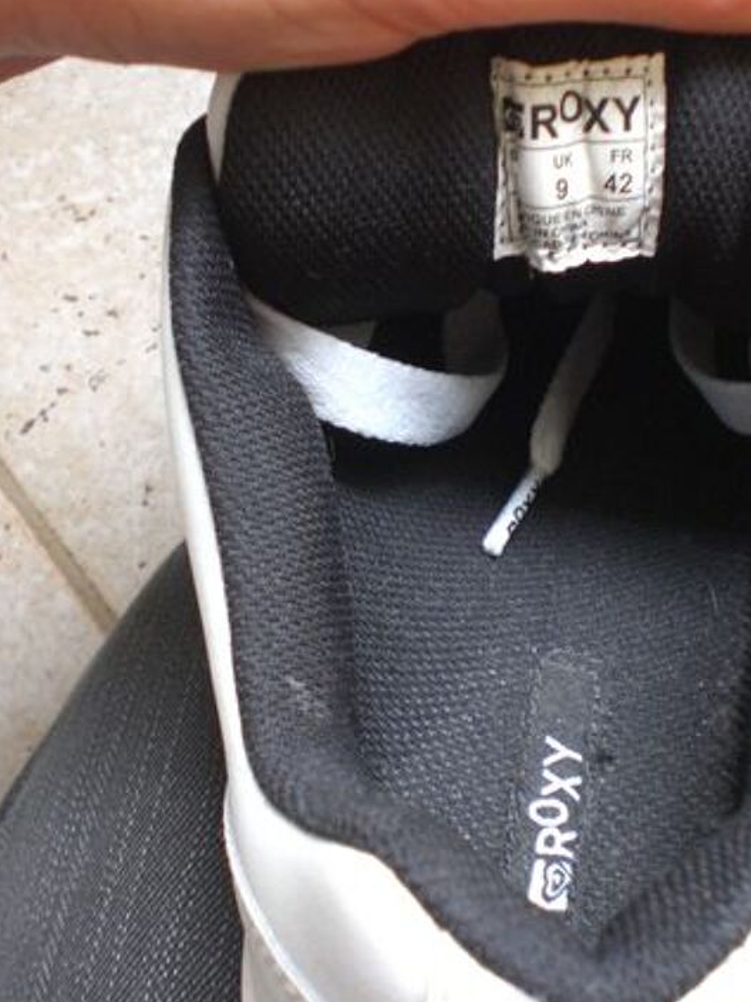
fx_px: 1562
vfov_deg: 35.5
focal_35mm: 54
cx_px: 383
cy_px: 473
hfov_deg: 27.0
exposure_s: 1/125
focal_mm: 6.3
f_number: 3.1
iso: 200
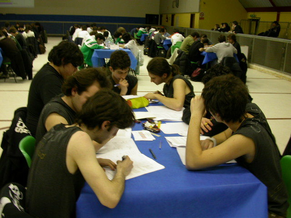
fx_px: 319
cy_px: 109
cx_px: 146
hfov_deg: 49.0
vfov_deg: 37.7
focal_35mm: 38
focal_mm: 7.85
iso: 100
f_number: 2.6
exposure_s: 1/12.1
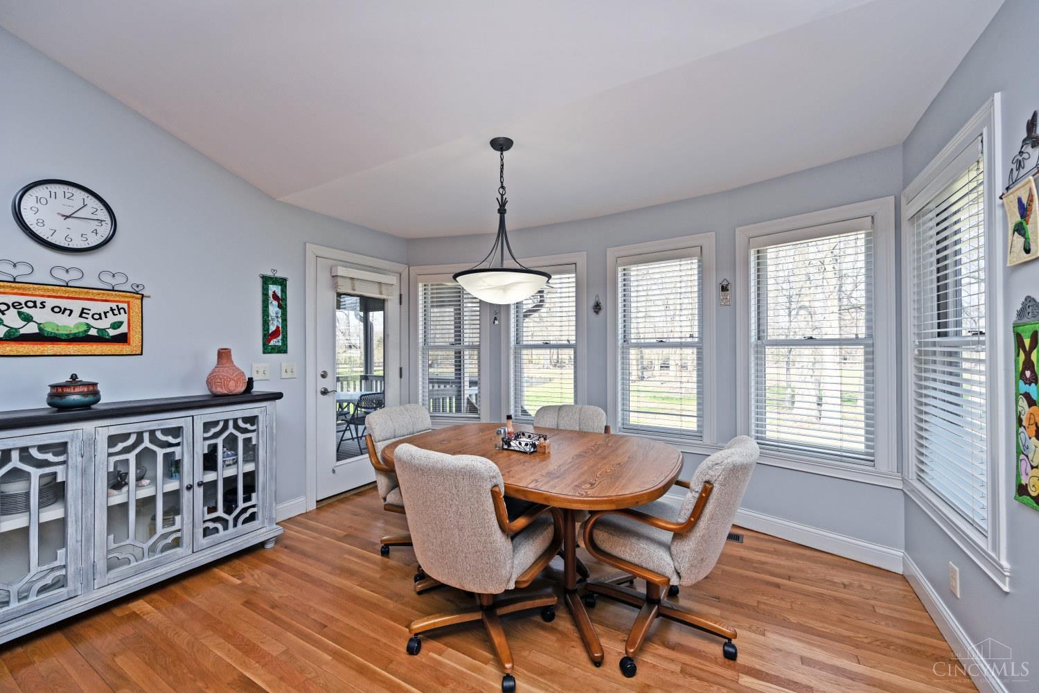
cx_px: 520
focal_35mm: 14
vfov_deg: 81.2
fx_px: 404
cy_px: 346
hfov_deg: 104.3
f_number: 5.6
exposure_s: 1/125
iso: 100
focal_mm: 14
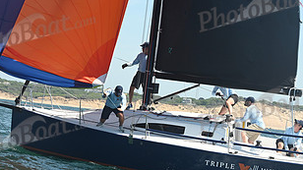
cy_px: 71
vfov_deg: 8.8
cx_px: 148
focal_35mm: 138
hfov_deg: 15.6
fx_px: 1108
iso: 320
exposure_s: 1/1000
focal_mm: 70
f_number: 6.3
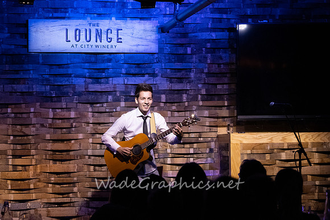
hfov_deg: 16.8
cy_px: 110
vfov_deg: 11.3
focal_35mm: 122
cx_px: 165
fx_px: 1117
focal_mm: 117
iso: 6400
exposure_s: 1/200
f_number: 6.3
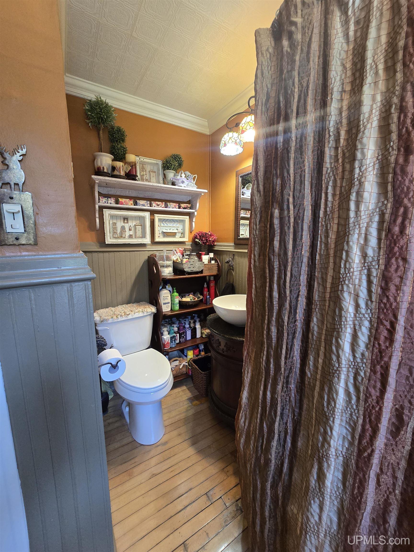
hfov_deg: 89.9
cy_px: 276
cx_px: 207
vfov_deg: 106.2
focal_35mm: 13
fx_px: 207
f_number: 2.2
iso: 500
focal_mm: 2.2
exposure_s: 1/60
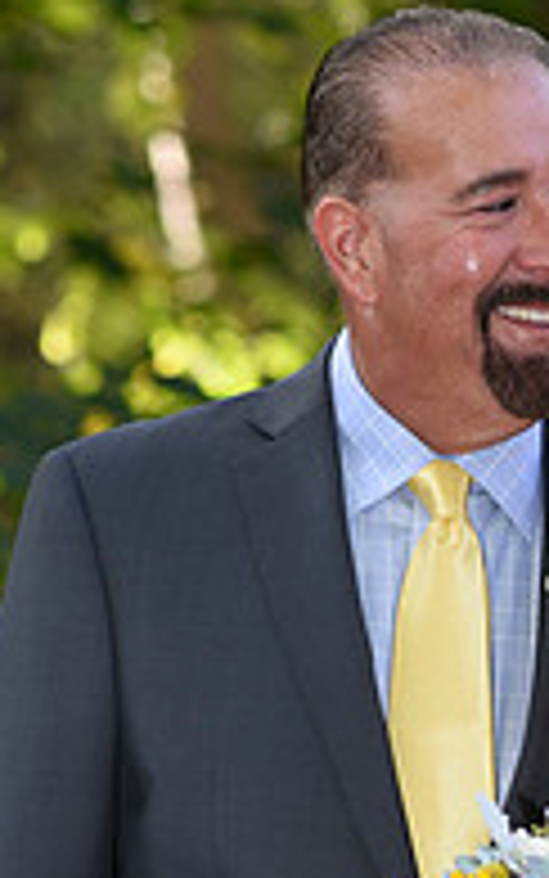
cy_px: 630
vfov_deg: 8.1
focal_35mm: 258
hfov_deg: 5.1
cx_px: 605
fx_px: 6172
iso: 200
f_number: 3.5
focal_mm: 85
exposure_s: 1/200
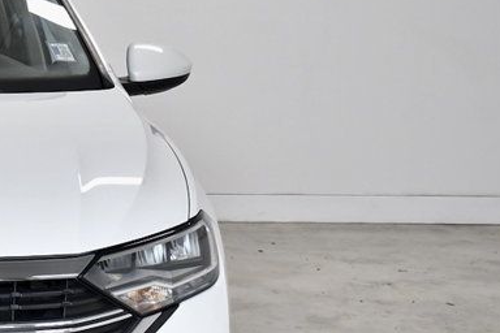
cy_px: 155
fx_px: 1667
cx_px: -148
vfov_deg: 11.4
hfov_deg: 16.2
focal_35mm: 120
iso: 1250
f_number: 5.6
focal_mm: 30
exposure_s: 1/500
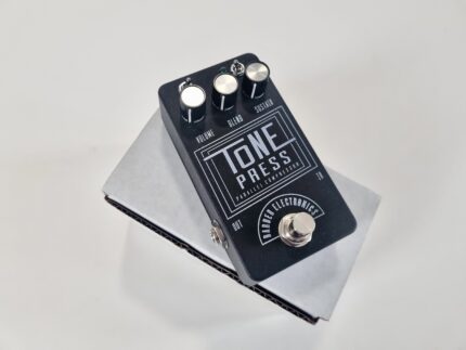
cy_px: 175
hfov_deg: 67.3
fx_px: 350
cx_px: 233
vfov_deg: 53.1
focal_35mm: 26
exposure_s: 1/100
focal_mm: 5.4
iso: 160
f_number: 1.8
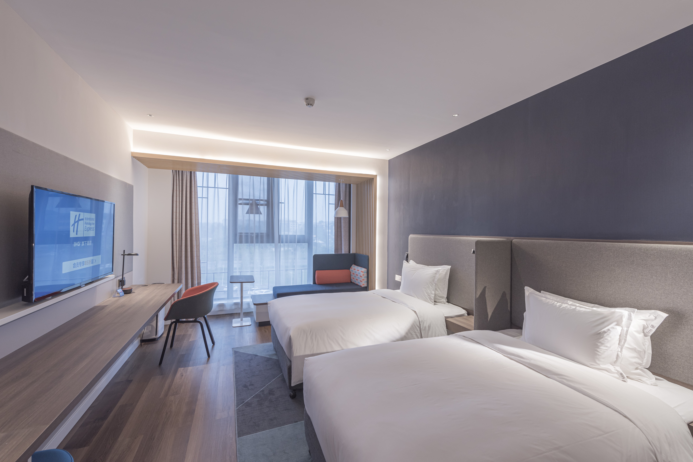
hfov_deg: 104.2
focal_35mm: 14
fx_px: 270
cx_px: 346
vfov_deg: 81.2
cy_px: 231
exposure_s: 1/10
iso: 200
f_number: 8
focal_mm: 14
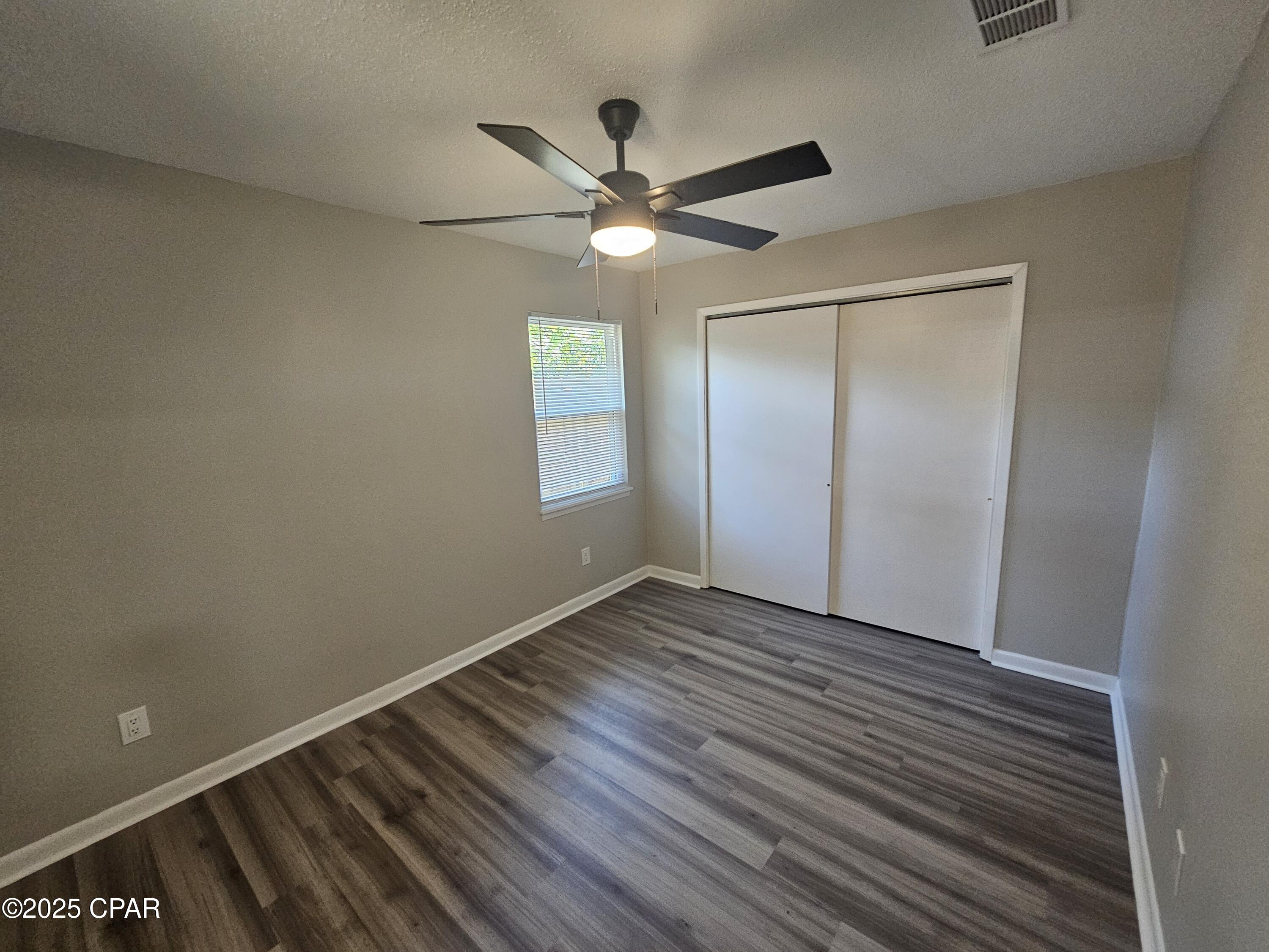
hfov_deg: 106.2
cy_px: 476
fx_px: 477
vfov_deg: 89.9
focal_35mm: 13
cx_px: 634
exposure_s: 1/60
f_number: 2.2
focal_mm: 2.2
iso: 250
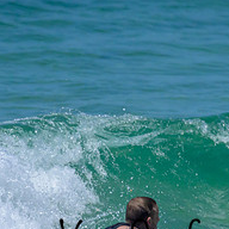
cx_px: 122
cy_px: 196
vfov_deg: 0.6
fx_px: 20934
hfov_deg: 0.6
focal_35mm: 2797
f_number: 6.3
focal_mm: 800
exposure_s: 1/2000
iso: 1250
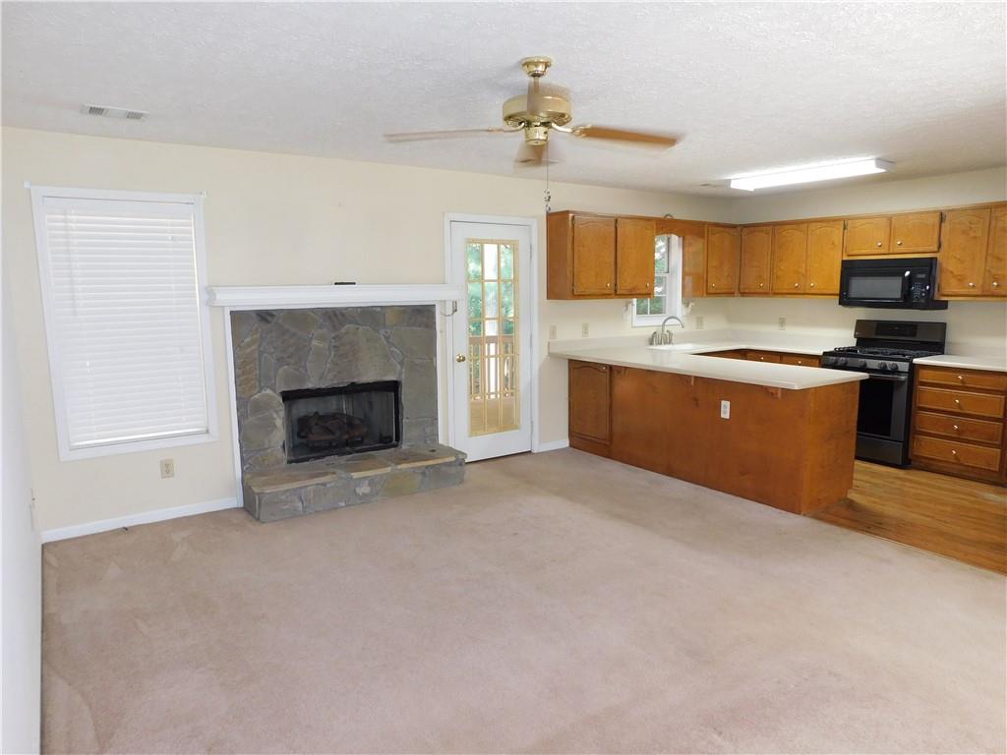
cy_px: 378
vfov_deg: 58.9
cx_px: 504
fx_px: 669
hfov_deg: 73.9
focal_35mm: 23
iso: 200
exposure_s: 1/30
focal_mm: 4
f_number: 3
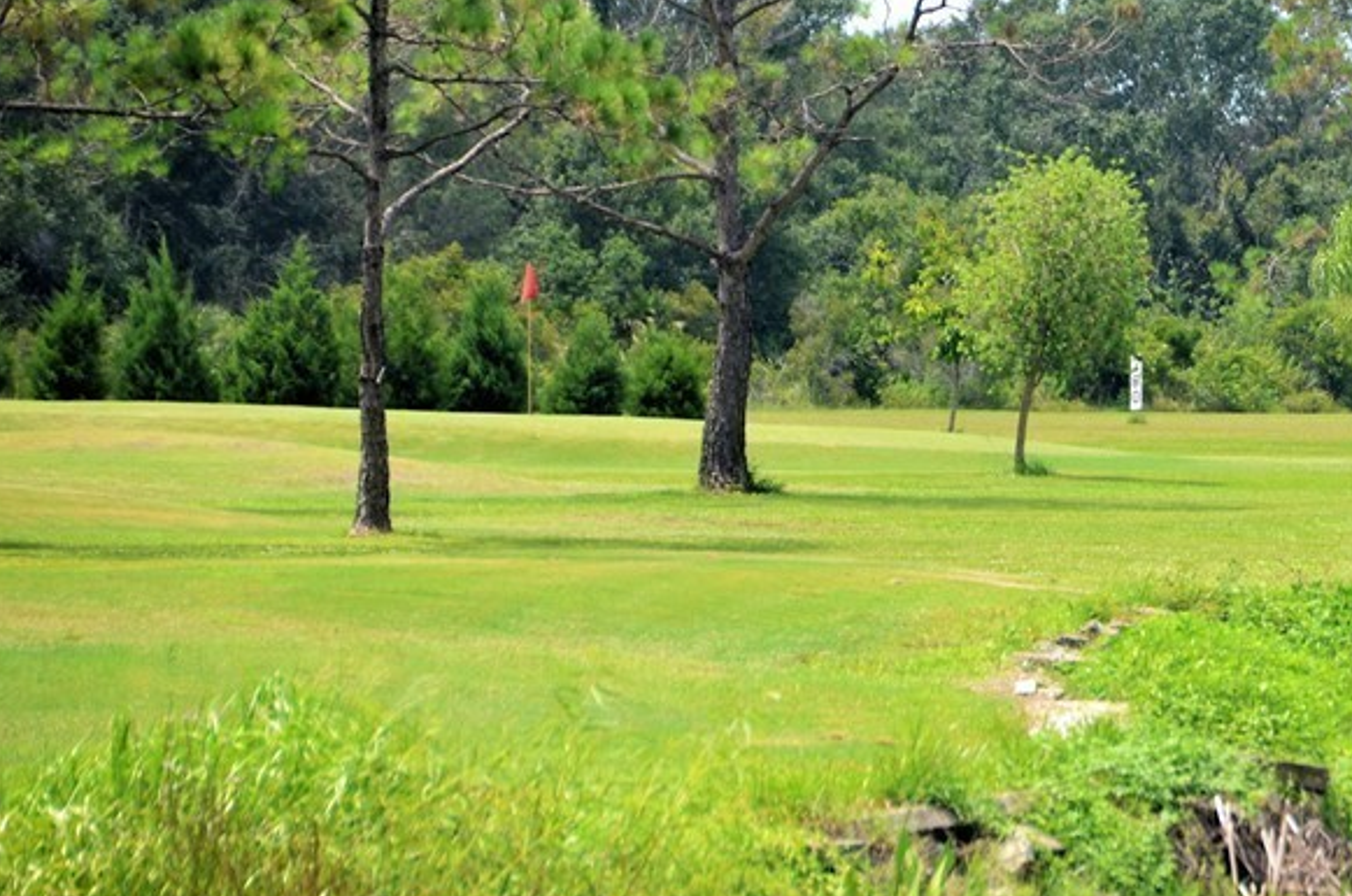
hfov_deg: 4.7
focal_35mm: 436
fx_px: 16340
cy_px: 387
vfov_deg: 3.1
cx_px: 1193
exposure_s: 1/125
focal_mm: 155
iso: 100
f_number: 6
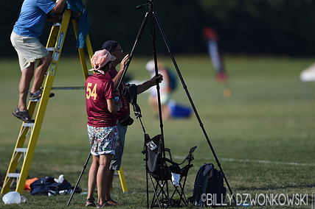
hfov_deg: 3.8
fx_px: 4747
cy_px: 88
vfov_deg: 2.5
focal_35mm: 543
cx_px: 154
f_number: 2.8
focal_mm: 400
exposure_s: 1/2000
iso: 100
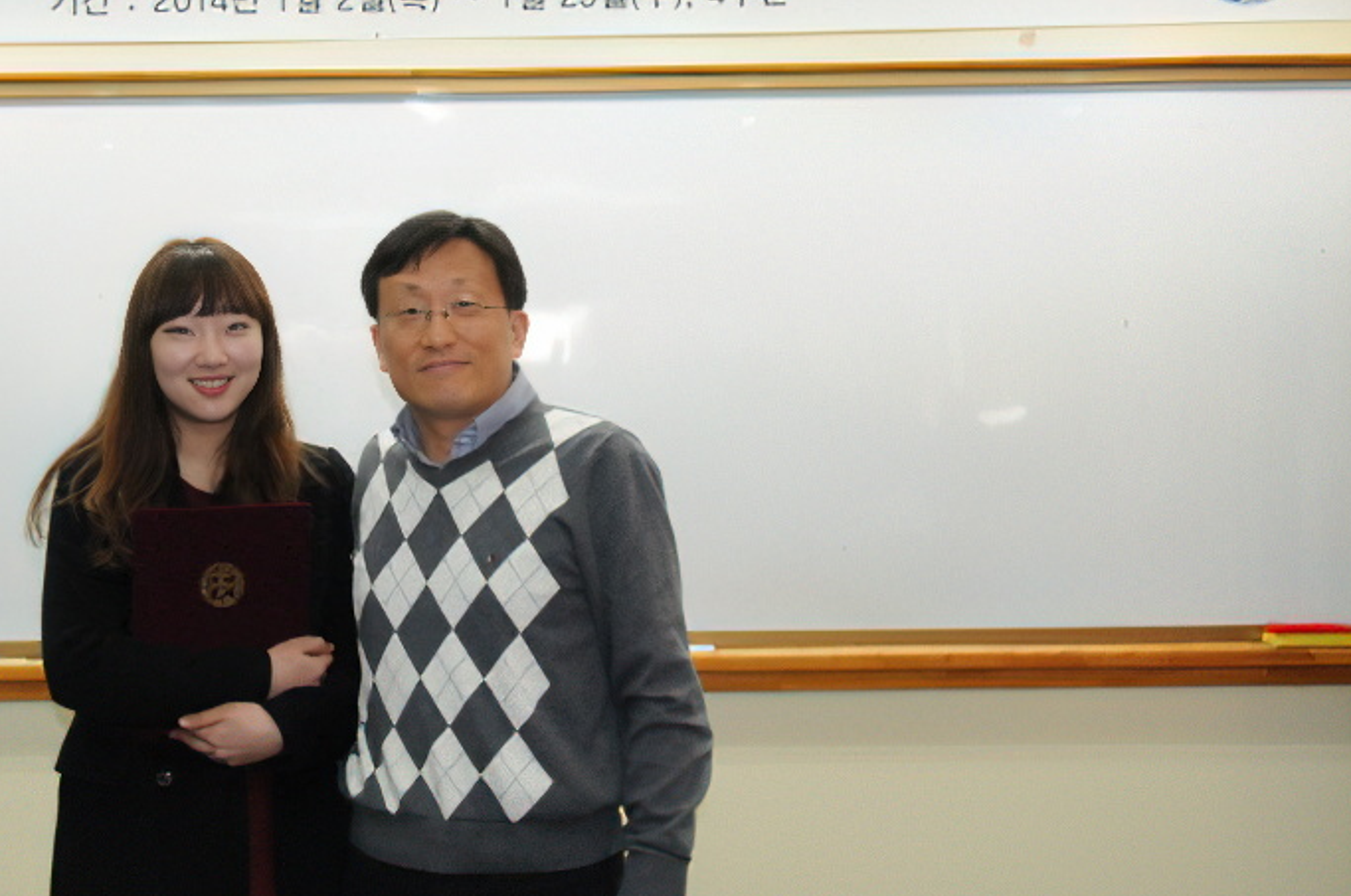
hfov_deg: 39.9
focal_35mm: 49
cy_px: 332
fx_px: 1836
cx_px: 445
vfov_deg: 27.3
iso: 2000
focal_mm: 24
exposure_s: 1/250
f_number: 3.5
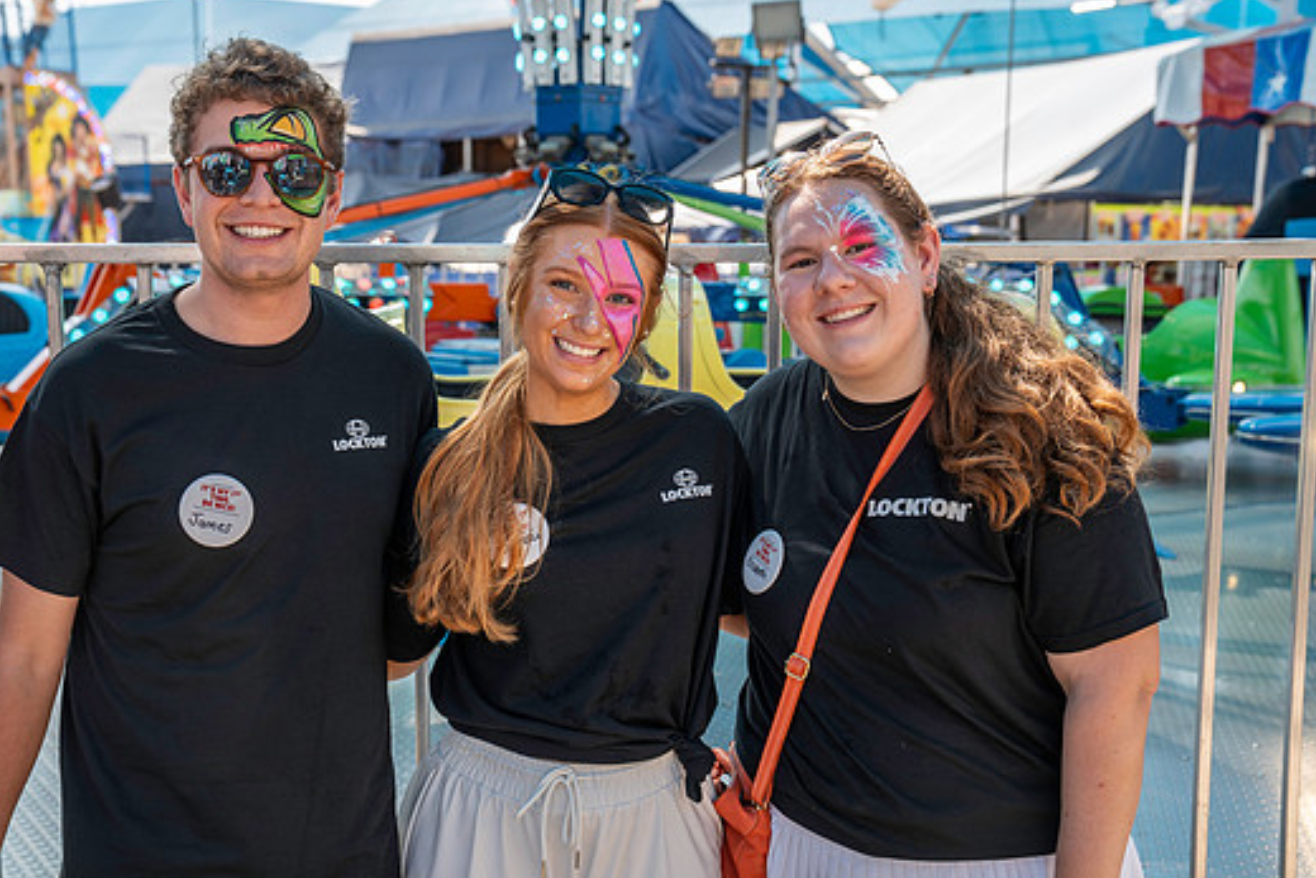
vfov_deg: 28.1
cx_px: 595
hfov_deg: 41.1
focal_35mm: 48
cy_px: 477
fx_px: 1755
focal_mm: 43
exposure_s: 1/200
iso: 125
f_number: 4.5
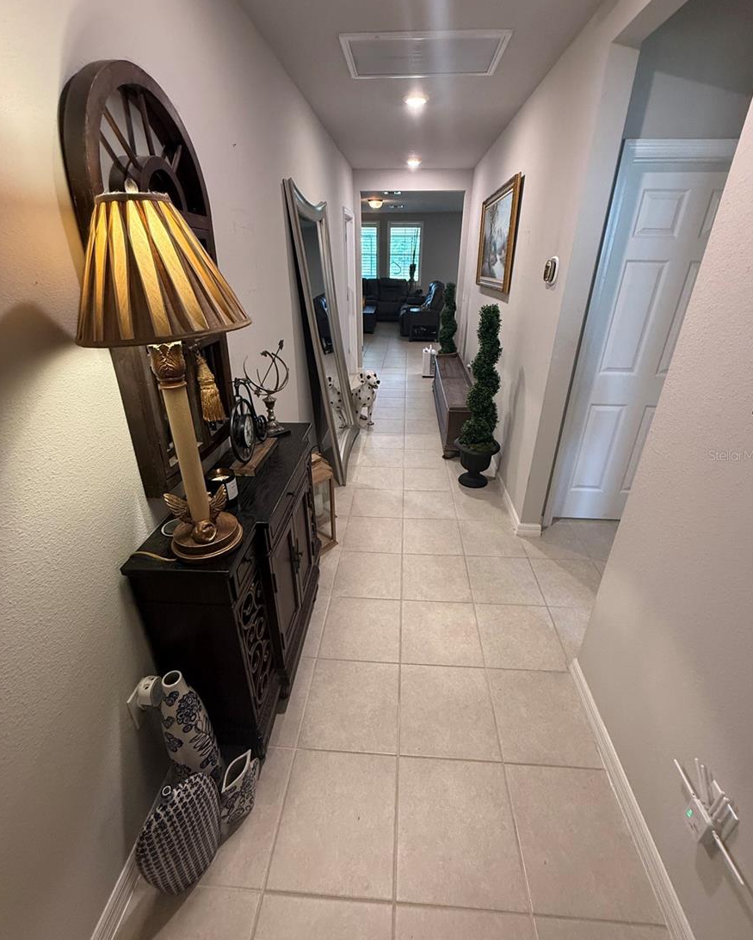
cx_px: 382
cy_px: 455
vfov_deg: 96.7
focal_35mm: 15
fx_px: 418
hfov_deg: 84.1
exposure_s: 1/60
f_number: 2.2
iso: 320
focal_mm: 2.22
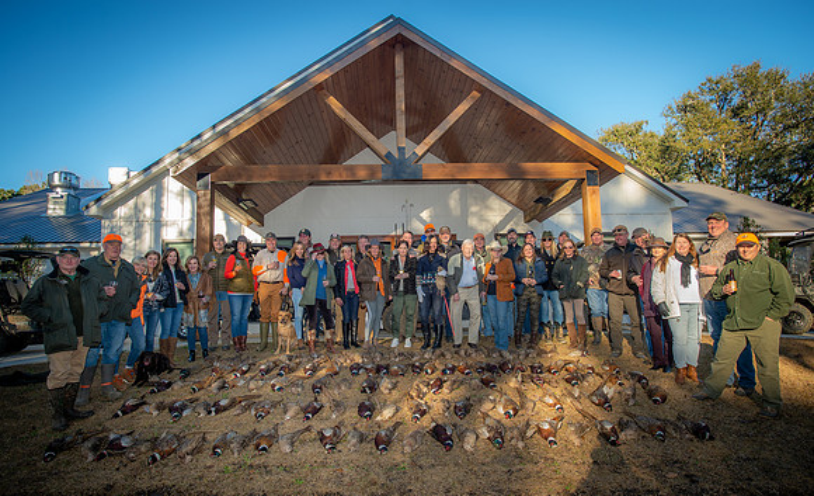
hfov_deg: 78.1
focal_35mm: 23
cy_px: 271
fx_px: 502
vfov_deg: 52.4
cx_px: 407
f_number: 4.5
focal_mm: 22
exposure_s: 1/160
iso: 160
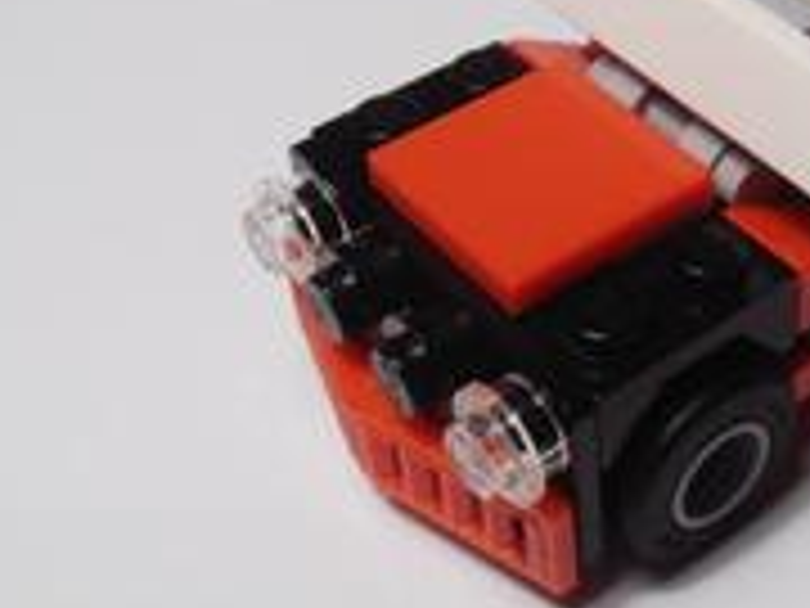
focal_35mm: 74
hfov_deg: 25.7
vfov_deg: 19.8
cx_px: 684
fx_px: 1732
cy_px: 180
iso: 80
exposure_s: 1/100
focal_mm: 6.61
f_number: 3.9
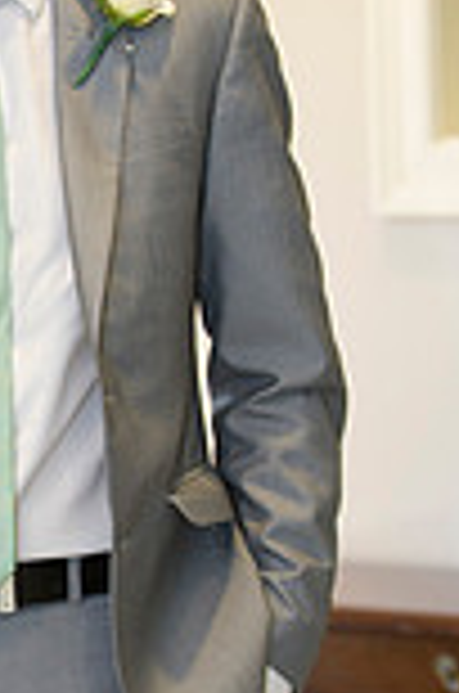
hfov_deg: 6.6
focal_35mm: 205
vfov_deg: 10.0
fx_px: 3938
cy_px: 454
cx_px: -124
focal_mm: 70
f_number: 2.8
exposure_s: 1/125
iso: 800
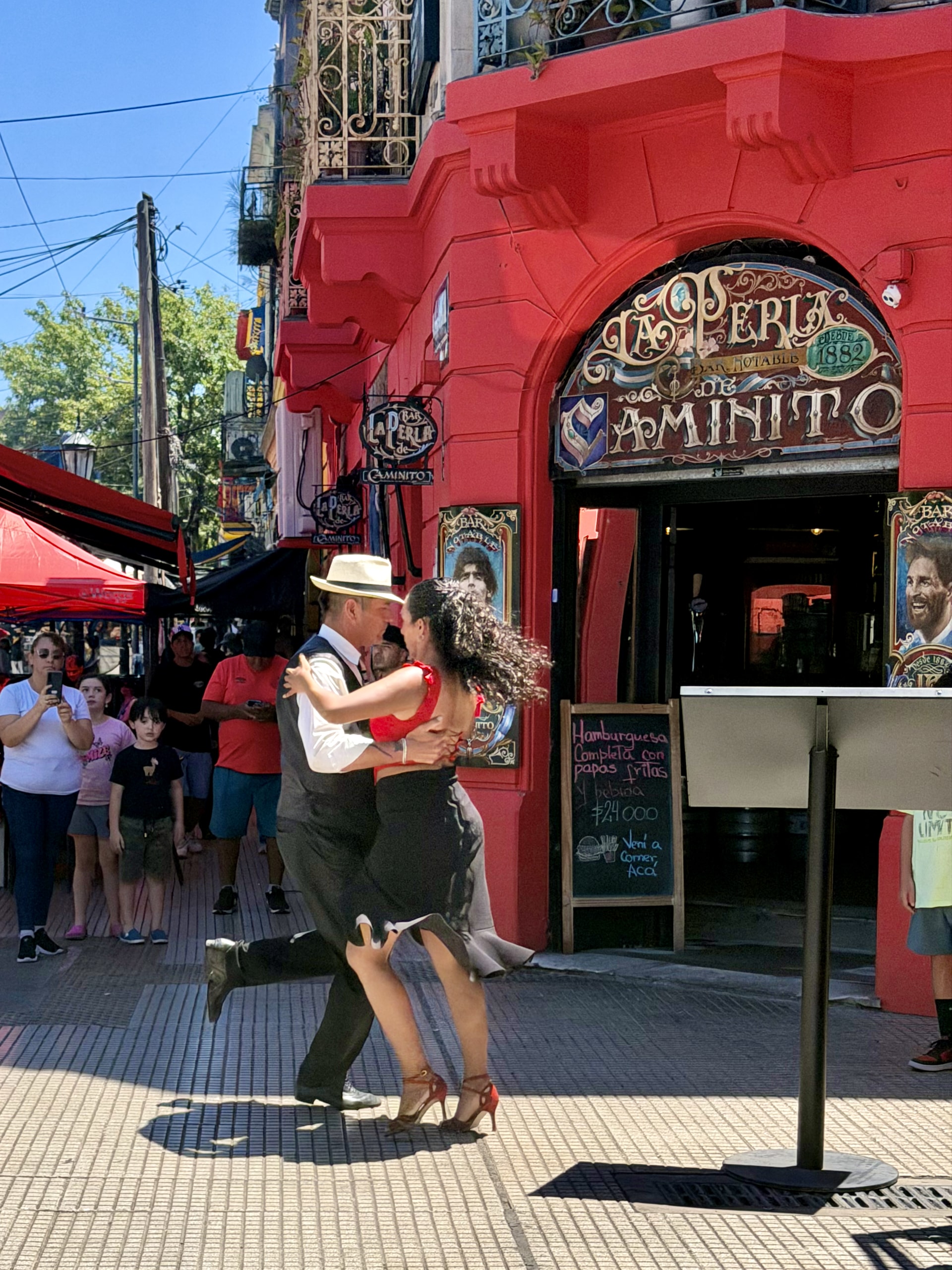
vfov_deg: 39.7
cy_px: 635
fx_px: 1761
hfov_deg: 30.3
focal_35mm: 48
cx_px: 476
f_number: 1.78
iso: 80
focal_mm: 6.76
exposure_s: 1/4329
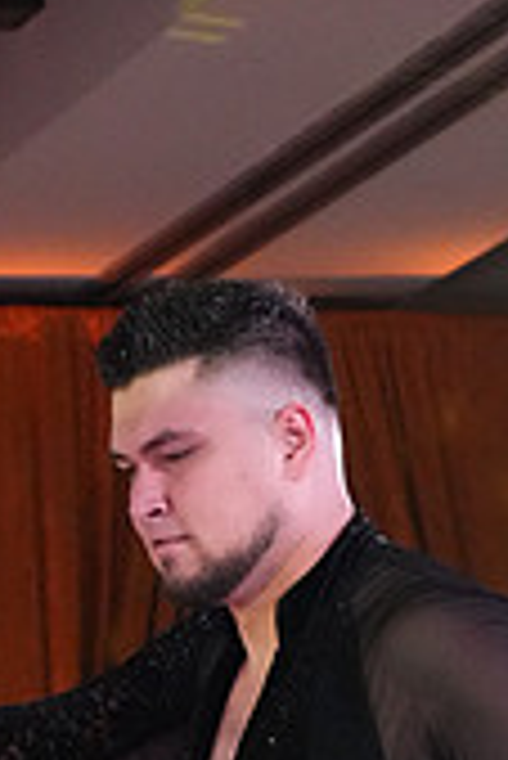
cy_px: 1187
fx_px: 5217
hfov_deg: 5.6
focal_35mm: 247
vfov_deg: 8.1
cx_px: 124
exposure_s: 1/400
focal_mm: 48
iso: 8000
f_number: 5.6
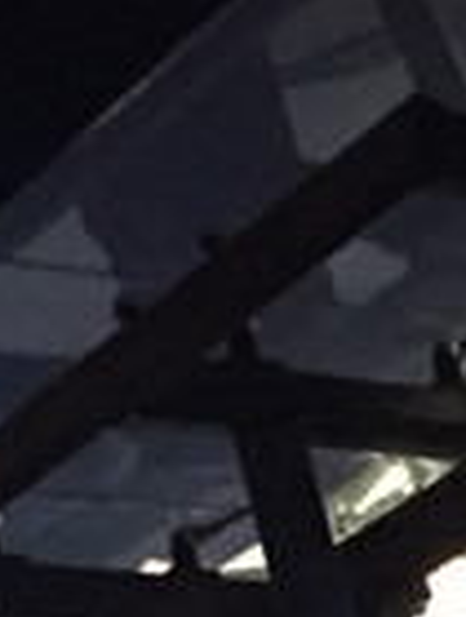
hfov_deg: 7.1
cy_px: 1358
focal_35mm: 205
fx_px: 3663
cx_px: 768
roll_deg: +0.7
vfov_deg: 8.9
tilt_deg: +11.8
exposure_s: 1/17
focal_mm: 4.15
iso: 400
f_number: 2.2
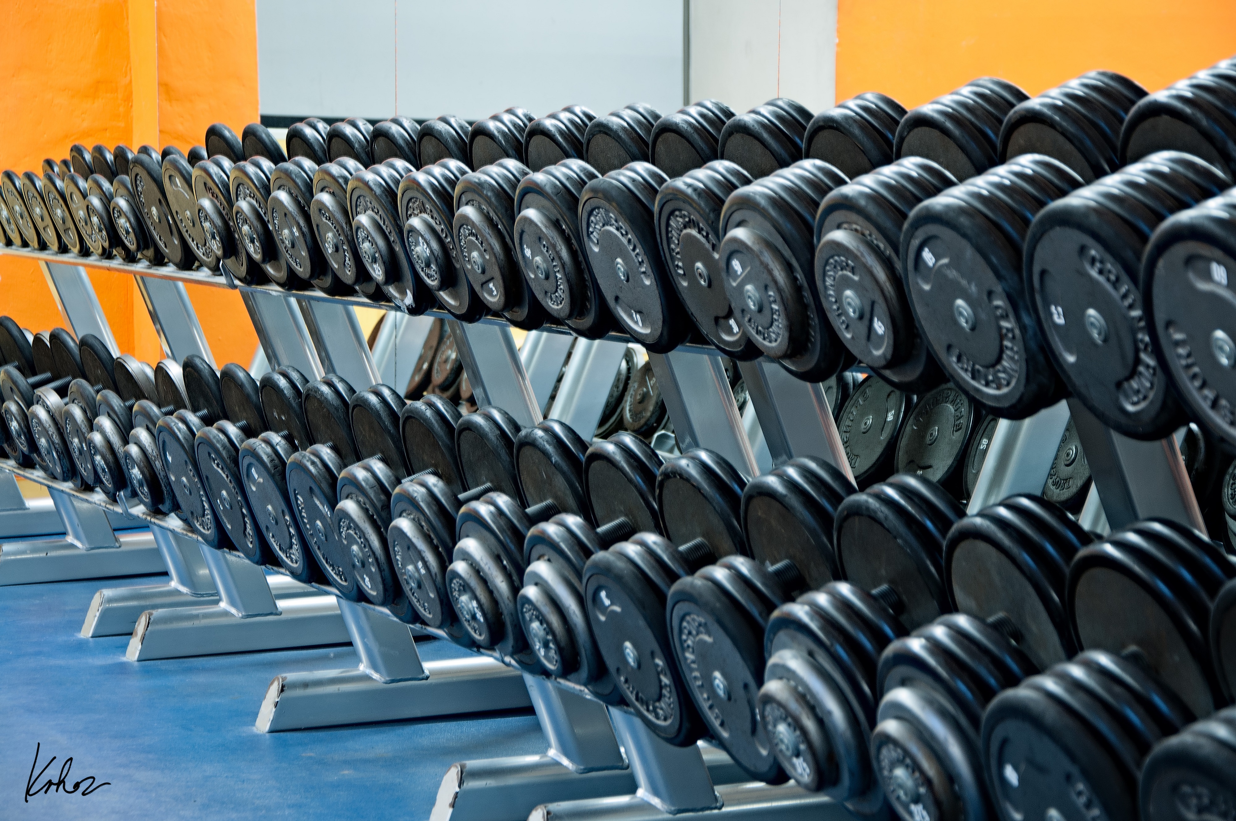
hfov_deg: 20.6
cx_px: 618
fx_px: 3395
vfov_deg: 13.8
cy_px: 410
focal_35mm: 99
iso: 100
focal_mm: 66
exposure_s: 2
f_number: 5.6
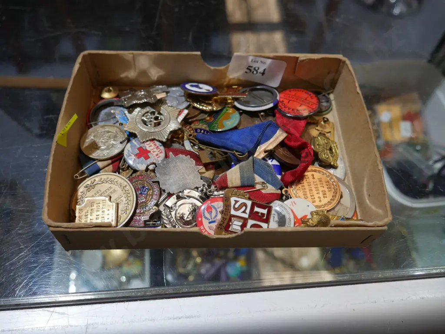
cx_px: 222
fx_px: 386
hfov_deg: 59.9
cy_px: 167
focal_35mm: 30
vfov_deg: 46.8
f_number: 3.6
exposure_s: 1/100
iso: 200
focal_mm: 15
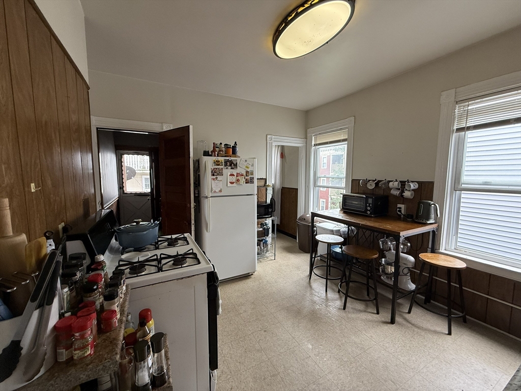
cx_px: 260
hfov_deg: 102.1
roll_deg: -0.1
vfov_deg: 85.7
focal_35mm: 14
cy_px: 196
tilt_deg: -5.6
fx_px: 211
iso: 200
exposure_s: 1/99
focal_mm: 2.22
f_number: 2.2
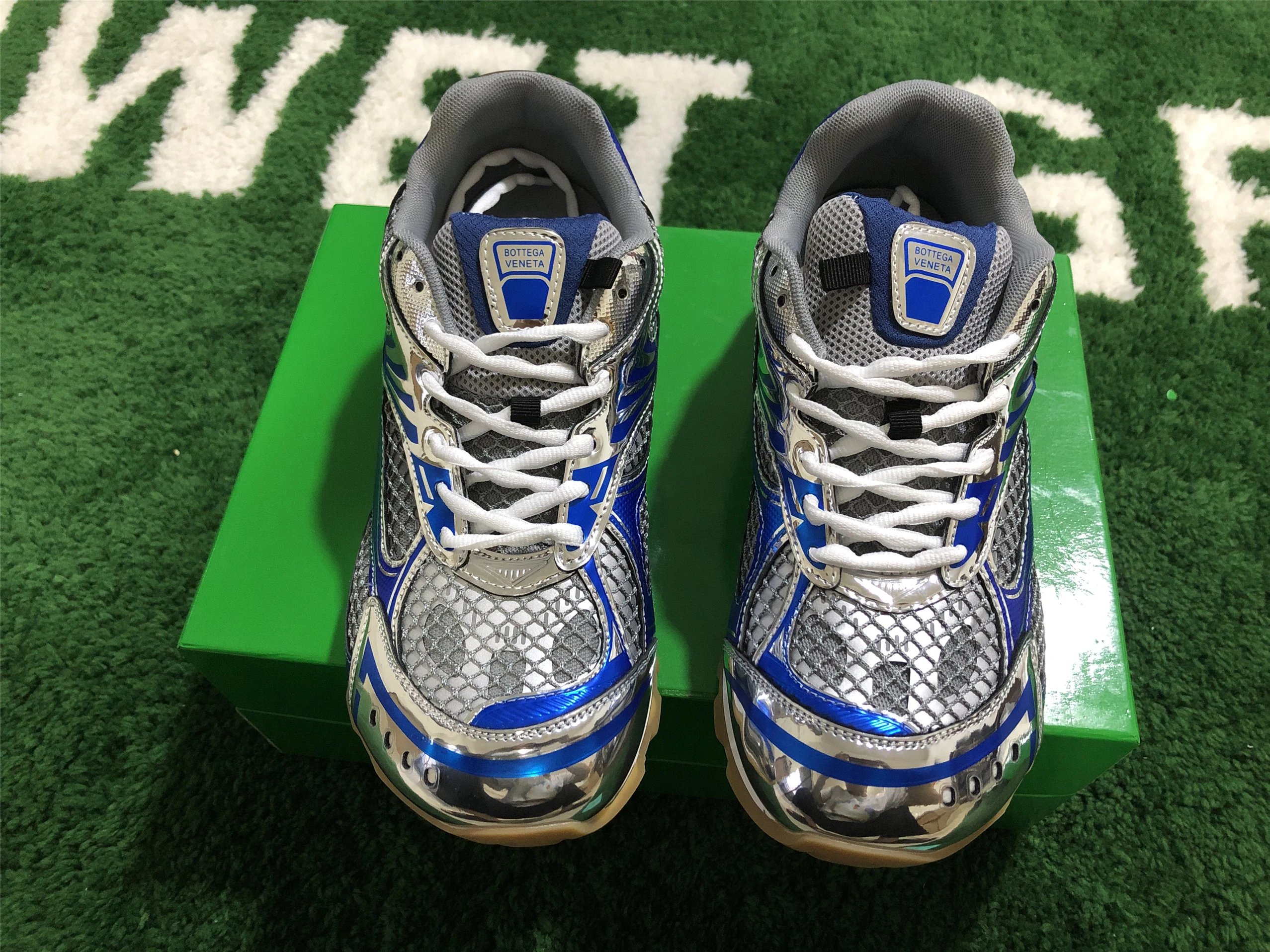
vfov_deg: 49.7
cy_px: 476
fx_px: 1027
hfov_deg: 63.4
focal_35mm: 28
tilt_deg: -57.8
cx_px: 635
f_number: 1.8
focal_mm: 4
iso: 100
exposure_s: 1/13
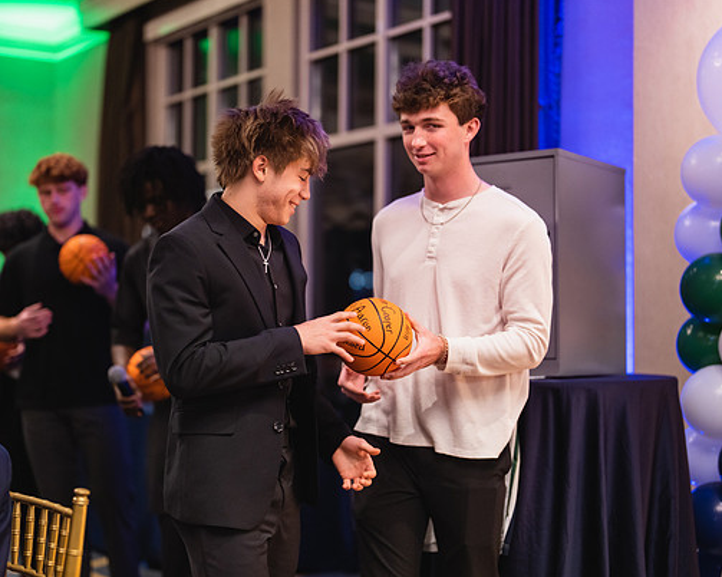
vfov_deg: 26.2
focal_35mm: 58
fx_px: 1239
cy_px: 290
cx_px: 313
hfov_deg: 32.4
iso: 1250
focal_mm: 50
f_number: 1.2
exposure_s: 1/400
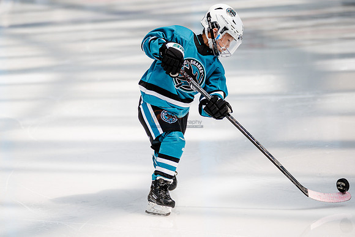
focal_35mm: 251
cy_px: 138
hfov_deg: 8.2
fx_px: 2471
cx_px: 129
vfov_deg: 5.5
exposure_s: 1/2000
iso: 640
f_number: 3.2
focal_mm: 197
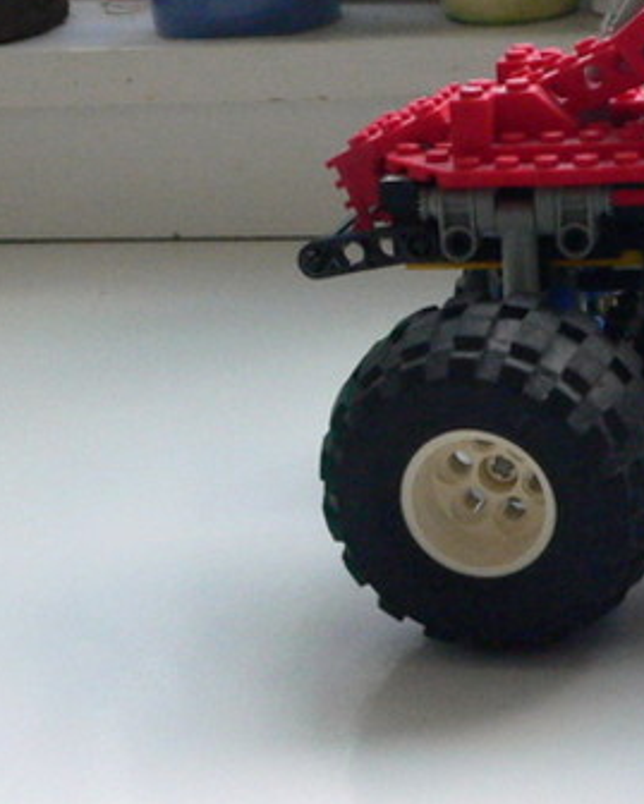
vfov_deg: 20.3
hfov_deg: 15.8
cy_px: 238
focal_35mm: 94
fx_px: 2239
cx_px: 757
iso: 400
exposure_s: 1/125
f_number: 4
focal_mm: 6
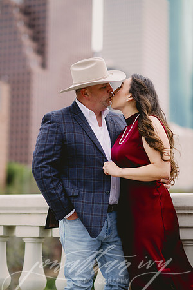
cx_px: 96
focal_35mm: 85
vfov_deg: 23.9
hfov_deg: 16.1
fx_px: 683
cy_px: 145
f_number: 2
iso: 320
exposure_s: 1/2500
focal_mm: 85
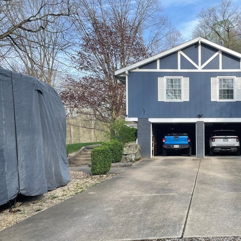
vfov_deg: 43.7
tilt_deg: +0.1
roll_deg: +0.9
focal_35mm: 38
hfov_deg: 41.8
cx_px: 196
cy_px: 143
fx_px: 299
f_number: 1.6
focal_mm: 4.2
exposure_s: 1/917
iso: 32
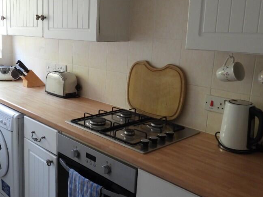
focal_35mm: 38
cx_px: 84
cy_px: 92
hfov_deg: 48.0
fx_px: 289
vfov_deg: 37.7
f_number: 2.8
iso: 280
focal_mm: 4.3
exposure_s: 1/30
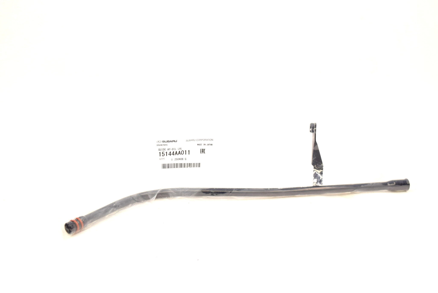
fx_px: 511
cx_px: 219
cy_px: 146
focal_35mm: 42
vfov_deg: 31.9
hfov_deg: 46.4
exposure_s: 1/125
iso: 400
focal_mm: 28
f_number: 6.3
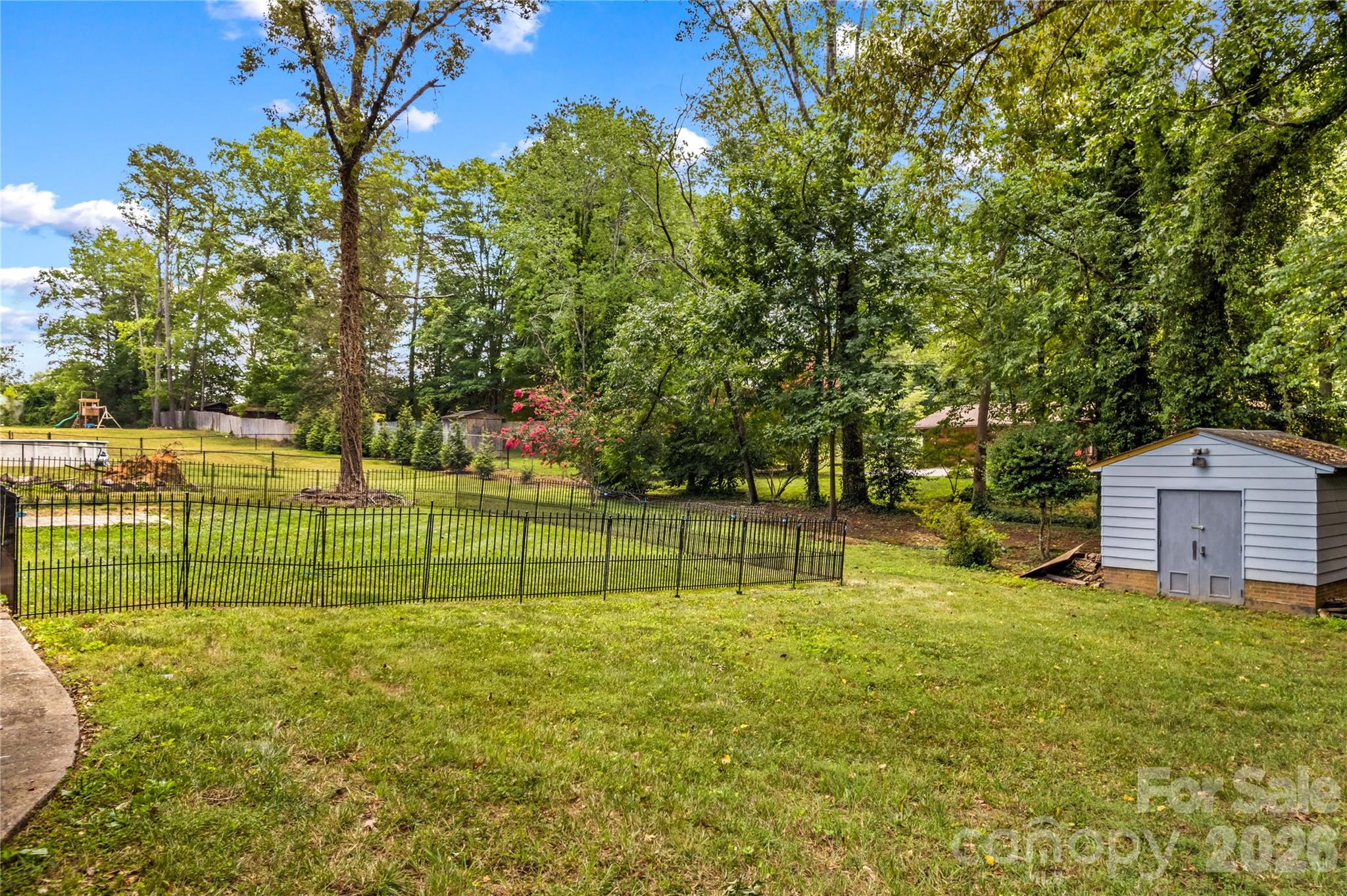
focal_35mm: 22
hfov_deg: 78.6
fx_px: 823
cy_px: 448
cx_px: 674
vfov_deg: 57.2
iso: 100
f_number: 2.8
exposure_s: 1/200
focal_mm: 8.38
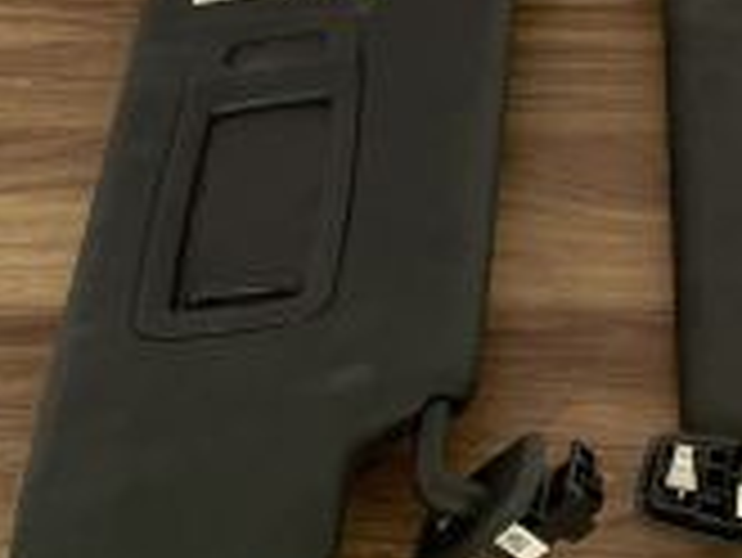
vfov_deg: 14.1
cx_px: 607
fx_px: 2167
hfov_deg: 19.2
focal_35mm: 101
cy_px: -176
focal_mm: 4.25
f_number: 1.8
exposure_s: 1/106
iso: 125
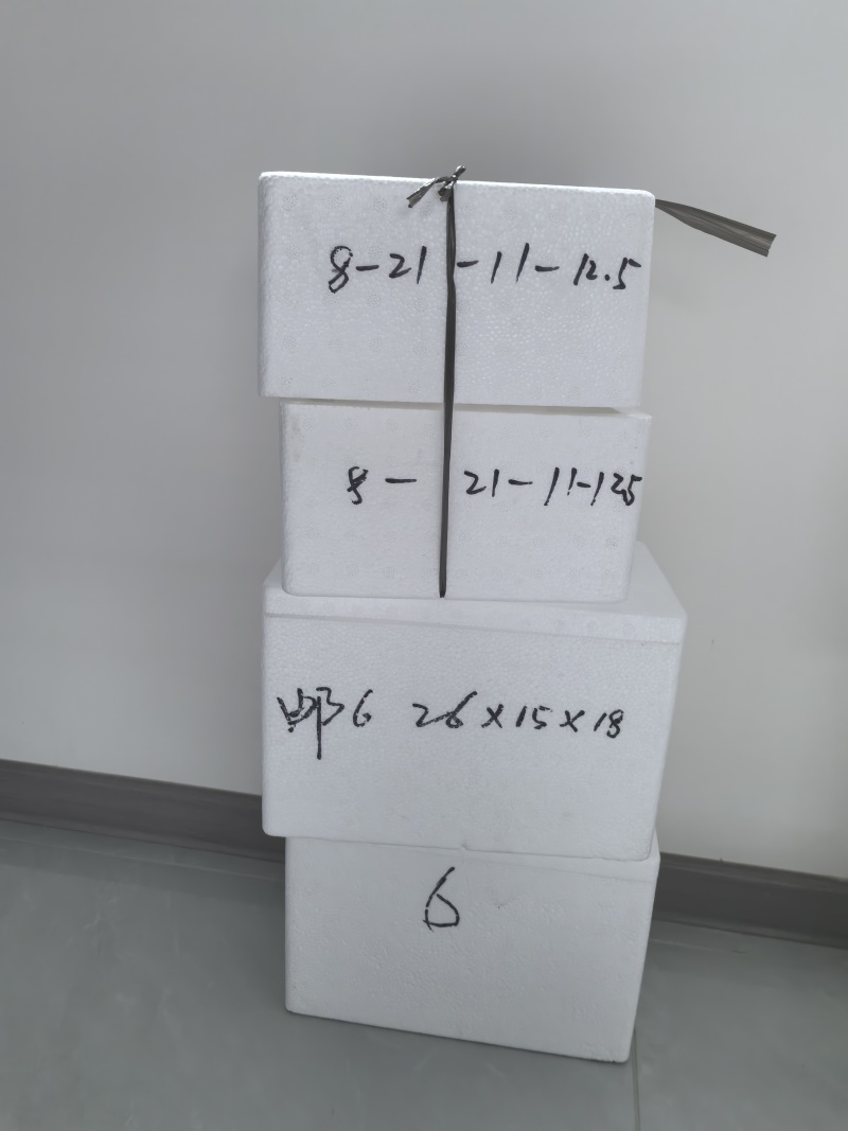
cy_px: 566
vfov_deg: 65.3
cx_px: 424
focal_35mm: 27
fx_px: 882
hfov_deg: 51.3
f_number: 2
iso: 250
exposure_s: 1/100
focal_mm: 5.75
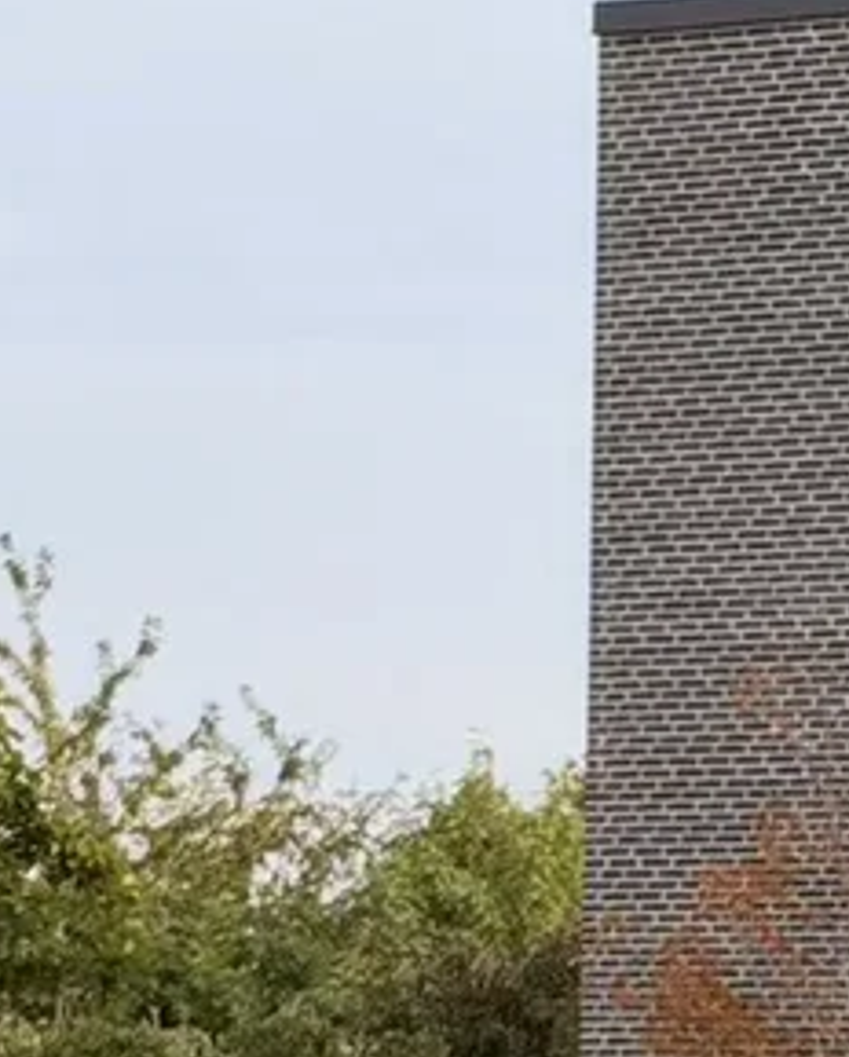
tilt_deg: +0.8
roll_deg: -0.7
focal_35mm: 259
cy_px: 1309
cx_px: 1197
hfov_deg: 5.9
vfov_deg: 7.4
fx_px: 8118
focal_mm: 6.93
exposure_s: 1/1949
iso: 64
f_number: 1.8
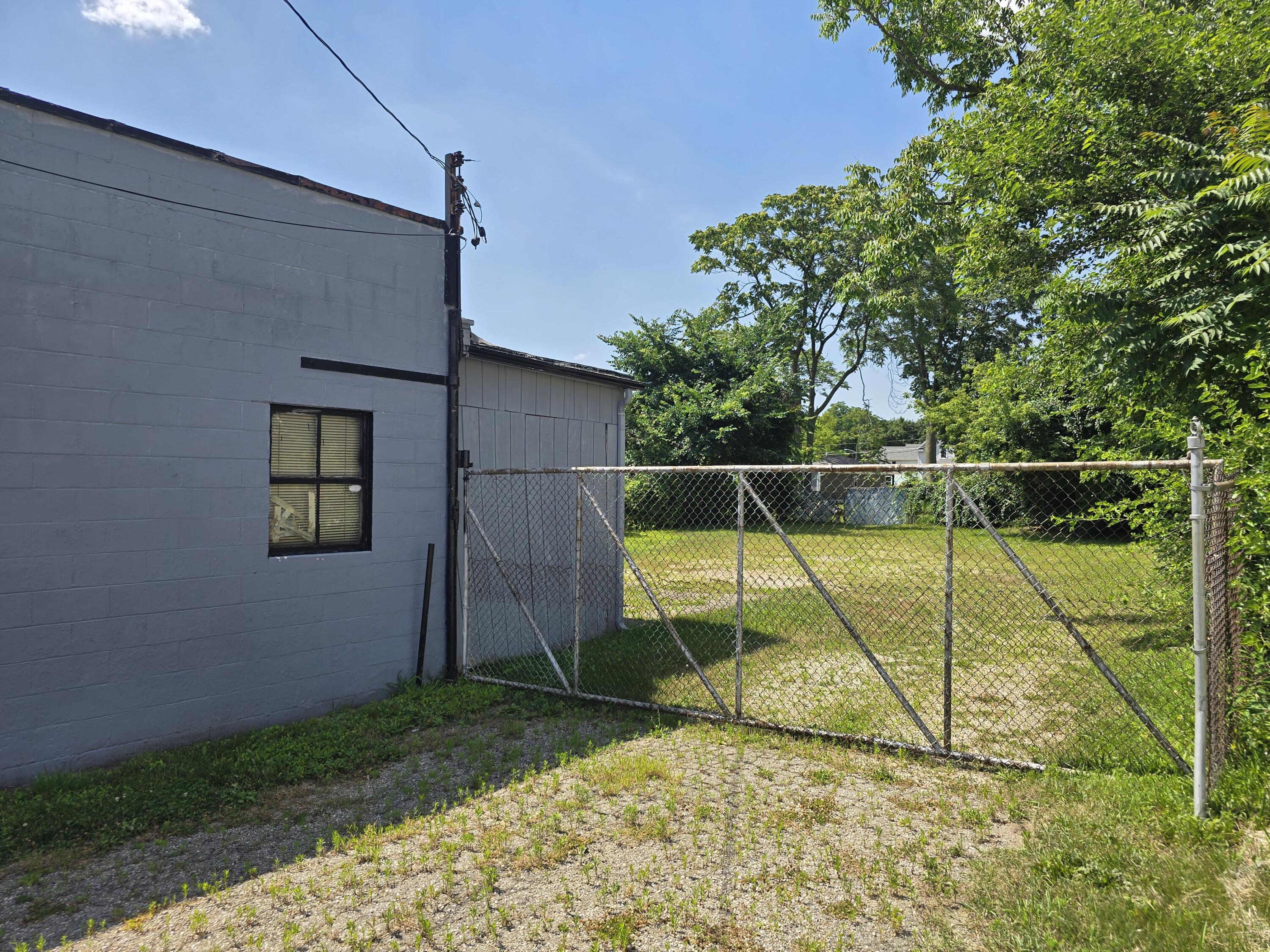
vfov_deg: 58.9
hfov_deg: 73.9
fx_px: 844
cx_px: 635
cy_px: 476
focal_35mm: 23
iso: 12
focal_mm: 6.3
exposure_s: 1/481
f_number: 1.7
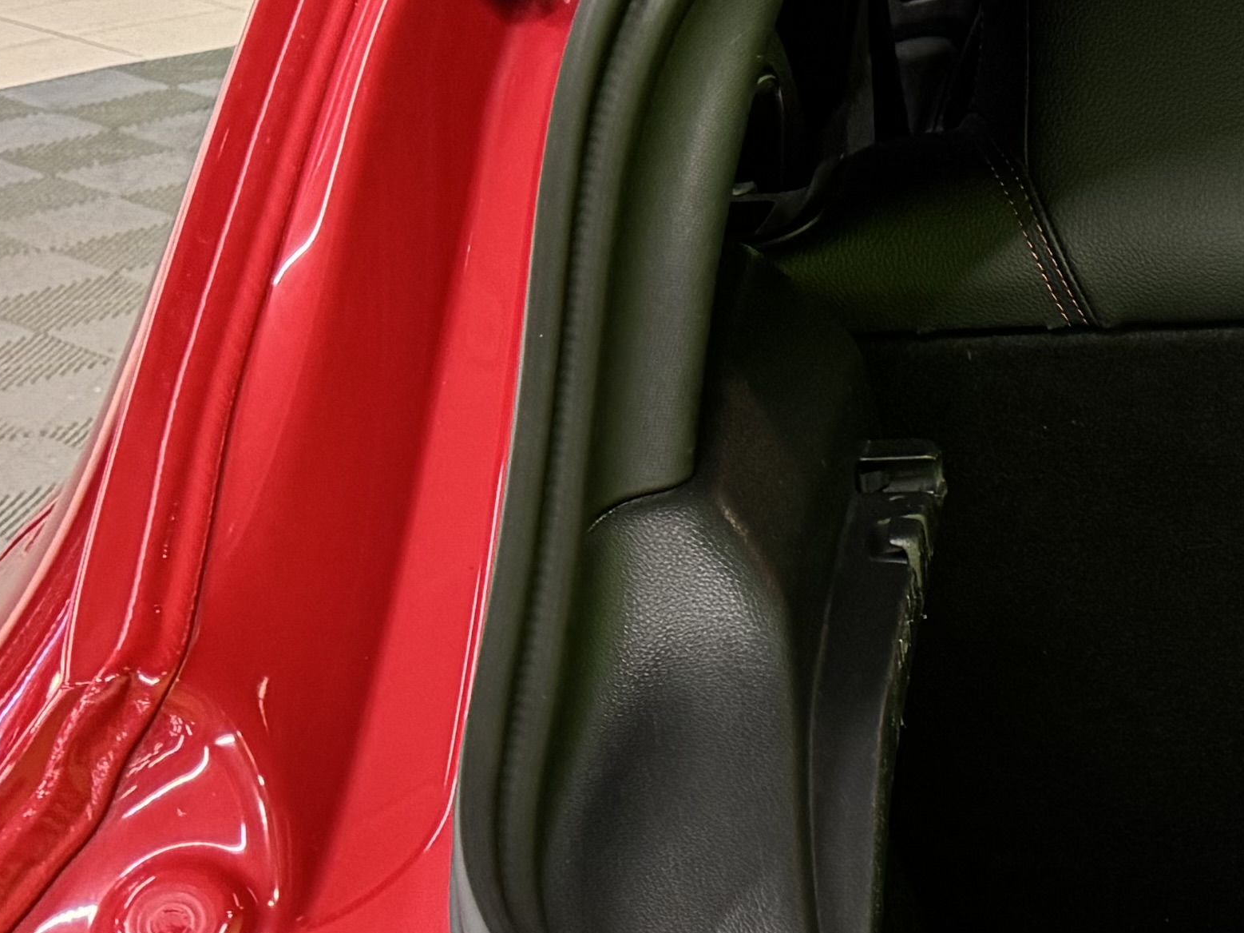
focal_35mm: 88
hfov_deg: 18.2
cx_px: 2153
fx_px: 3162
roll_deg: -1.2
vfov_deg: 16.5
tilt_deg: -26.4
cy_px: 918
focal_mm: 6.76
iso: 320
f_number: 1.78
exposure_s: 1/50
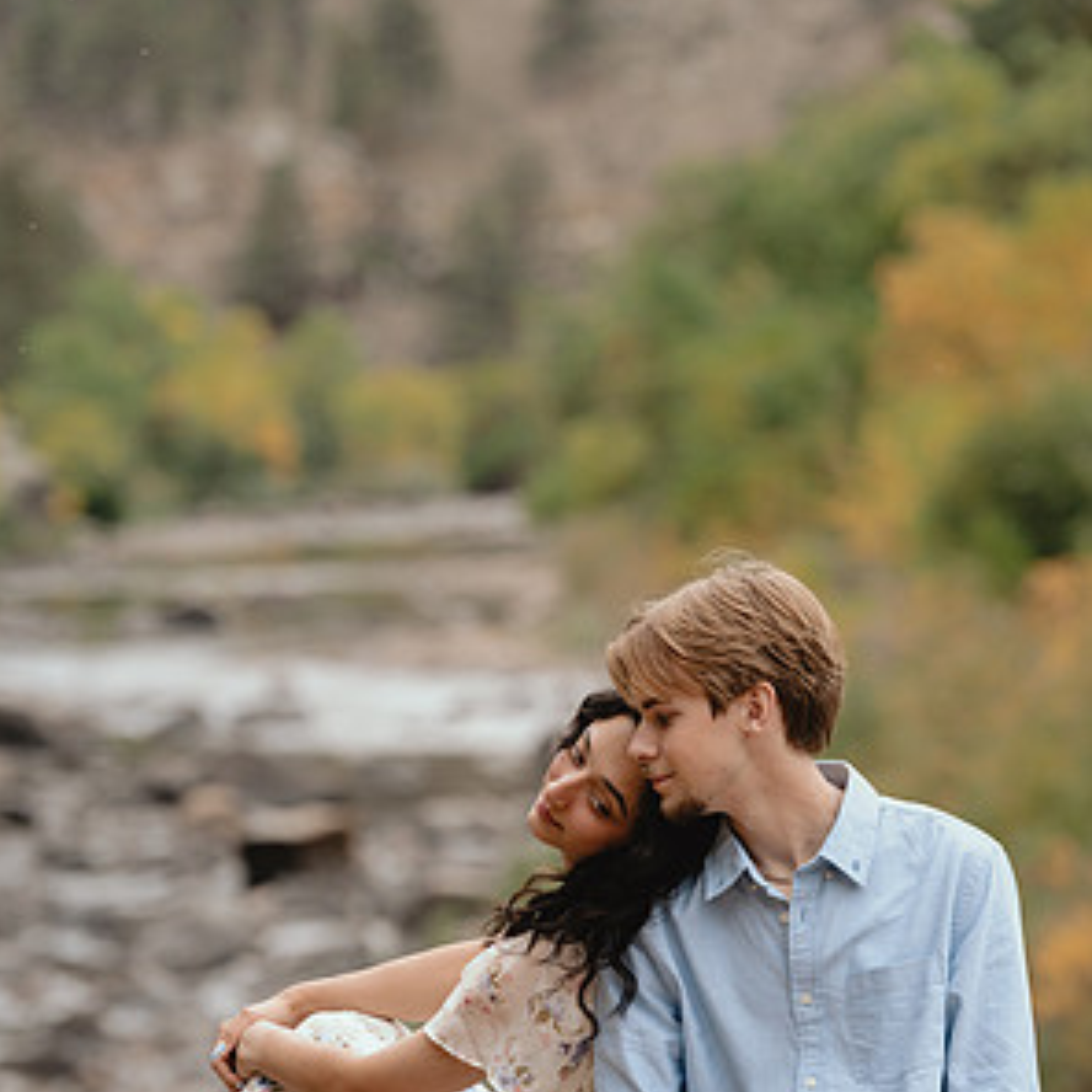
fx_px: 6353
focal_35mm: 178
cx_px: 542
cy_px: 682
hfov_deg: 9.8
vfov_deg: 9.8
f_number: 3.5
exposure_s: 1/250
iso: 320
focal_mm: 138
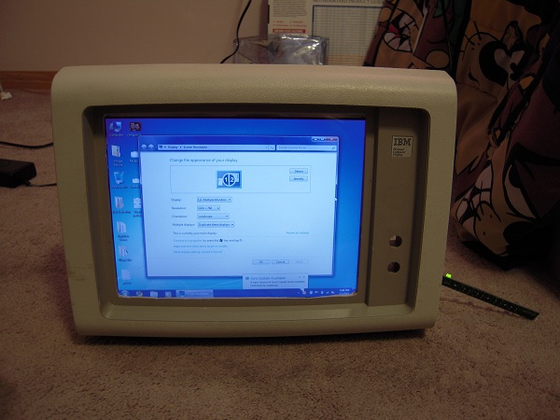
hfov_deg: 63.4
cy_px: 210
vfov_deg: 49.7
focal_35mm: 28
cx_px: 280
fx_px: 453
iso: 100
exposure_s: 1/6
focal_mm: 5
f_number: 2.7
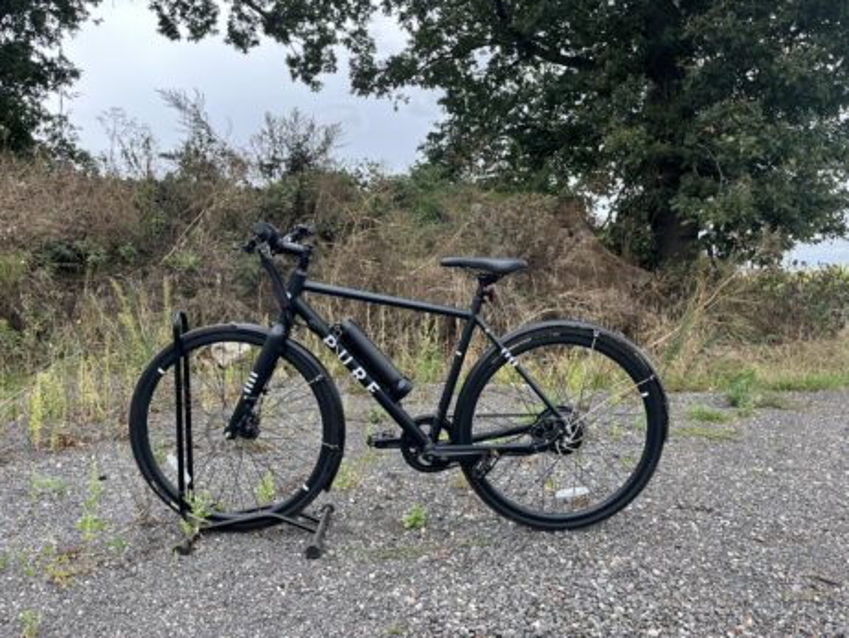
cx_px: 428
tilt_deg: -3.1
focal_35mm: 27
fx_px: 663
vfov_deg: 51.4
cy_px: 318
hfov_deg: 65.3
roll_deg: +0.3
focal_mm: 5.1
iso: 50
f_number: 1.6
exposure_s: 1/484
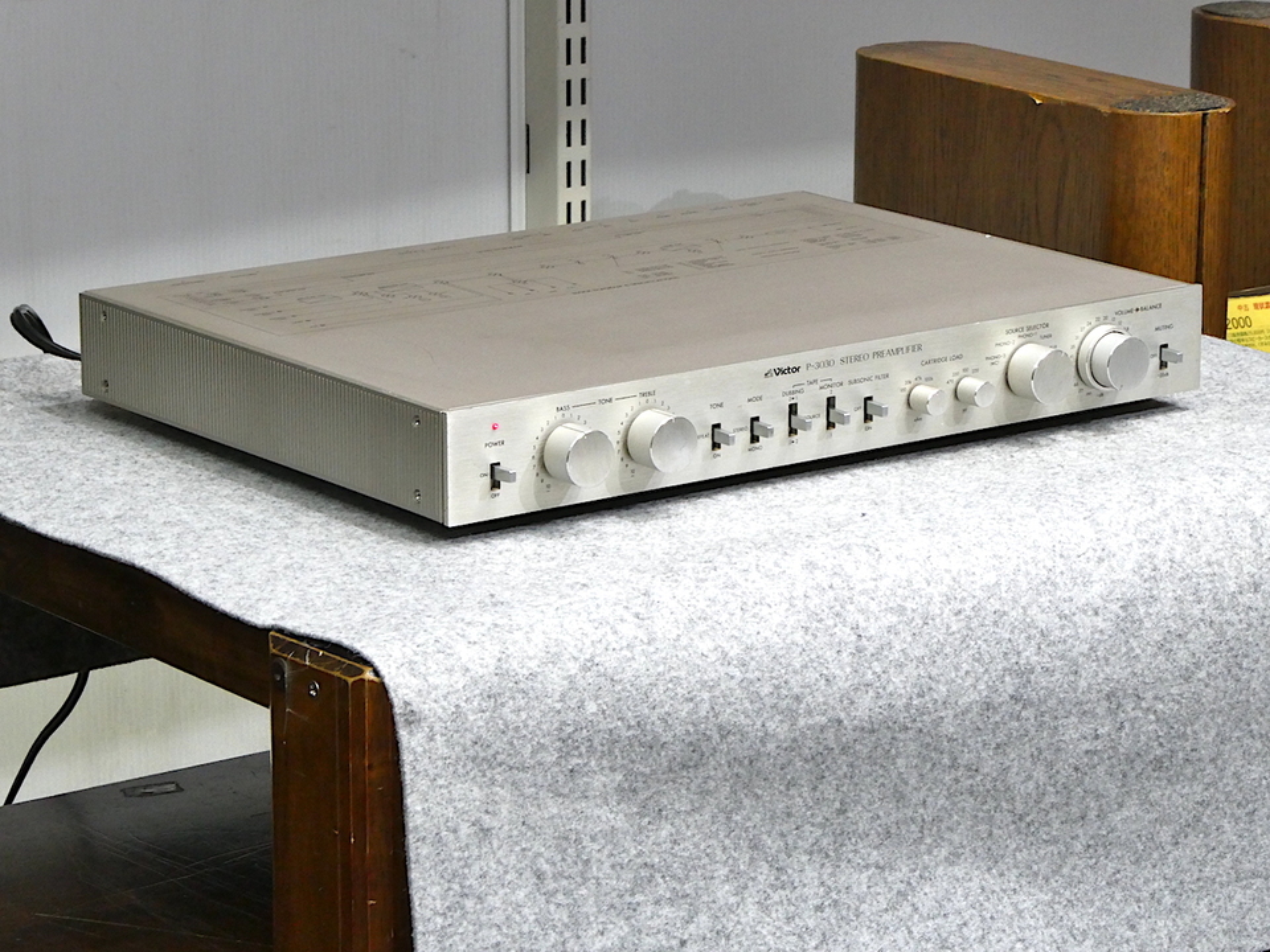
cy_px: 476
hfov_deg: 14.6
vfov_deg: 11.0
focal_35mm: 135
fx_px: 4953
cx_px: 635
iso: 400
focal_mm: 24.2
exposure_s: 1/10
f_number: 7.1
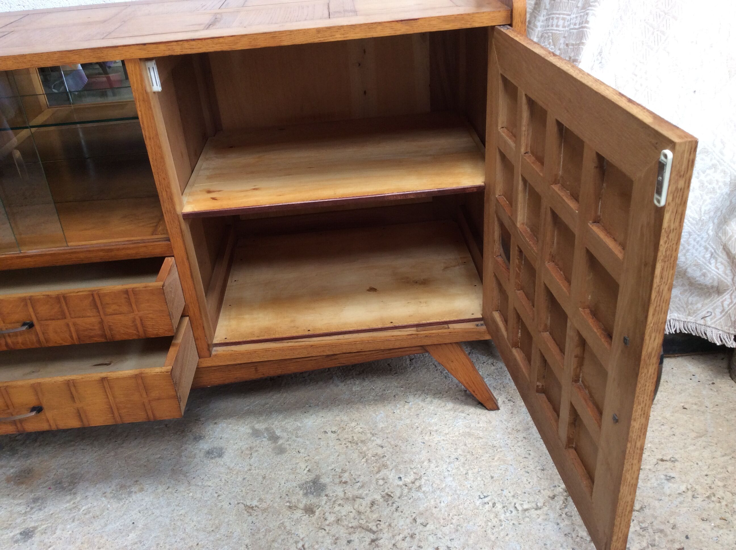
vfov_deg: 44.1
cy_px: 275
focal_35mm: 32
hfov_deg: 56.9
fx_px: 679
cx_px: 368
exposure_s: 1/50
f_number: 2.4
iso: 40
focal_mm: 3.3
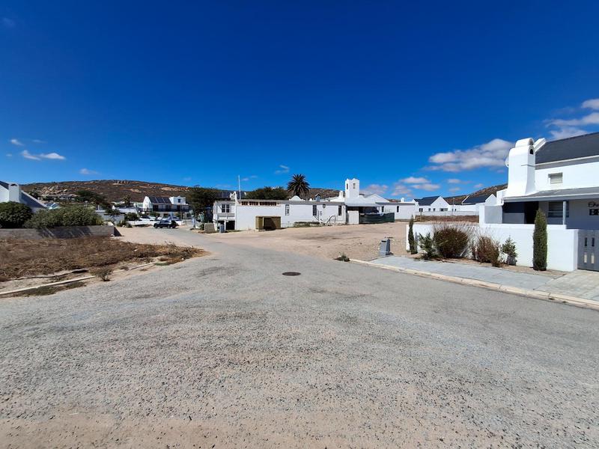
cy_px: 224
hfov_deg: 94.5
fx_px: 277
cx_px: 300
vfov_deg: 78.1
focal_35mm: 16
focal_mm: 1.64
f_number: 2.2
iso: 40
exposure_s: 1/2506
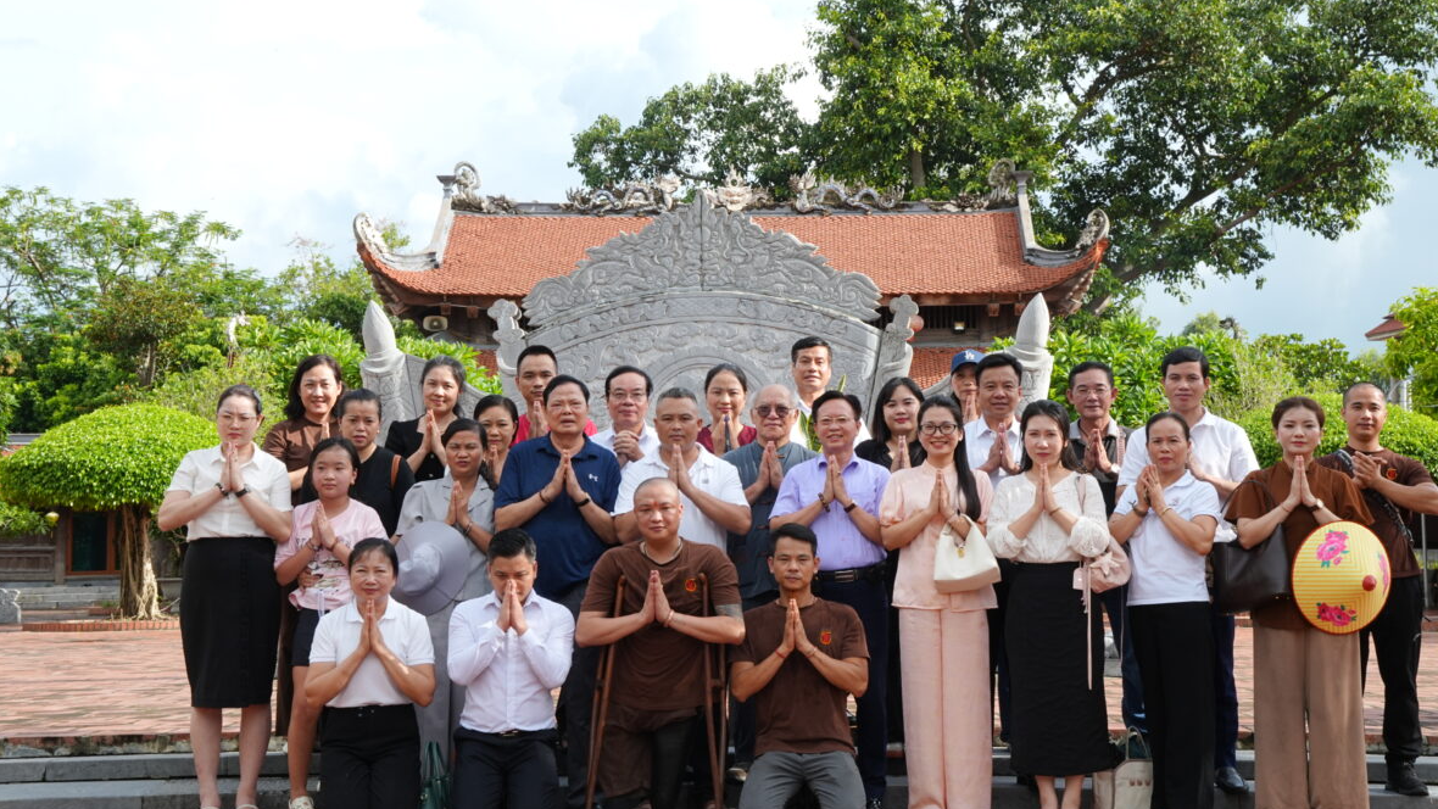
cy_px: 366
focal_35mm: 66
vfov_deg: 18.4
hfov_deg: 32.1
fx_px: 2499
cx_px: 726
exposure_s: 1/100
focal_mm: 41
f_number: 13
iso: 200
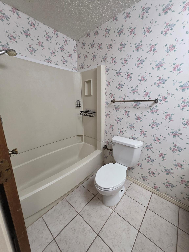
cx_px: 94
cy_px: 126
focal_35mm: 13
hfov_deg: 89.9
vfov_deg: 106.2
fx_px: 95
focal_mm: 2.2
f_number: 1.9
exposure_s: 1/60
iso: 320
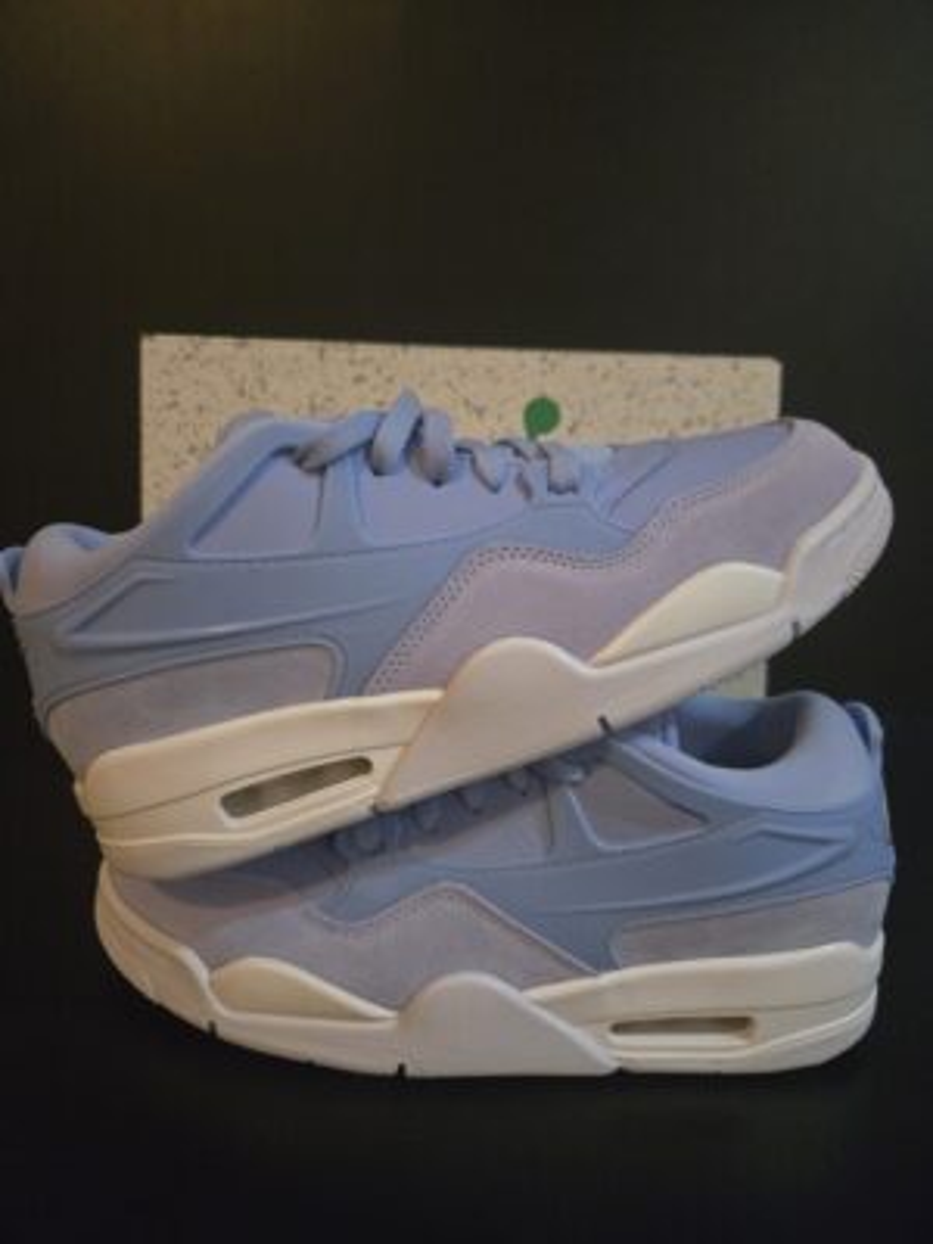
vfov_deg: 73.9
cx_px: 466
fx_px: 827
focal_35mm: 23
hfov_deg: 58.9
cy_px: 622
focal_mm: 5.4
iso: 1600
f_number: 1.8
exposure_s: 1/60
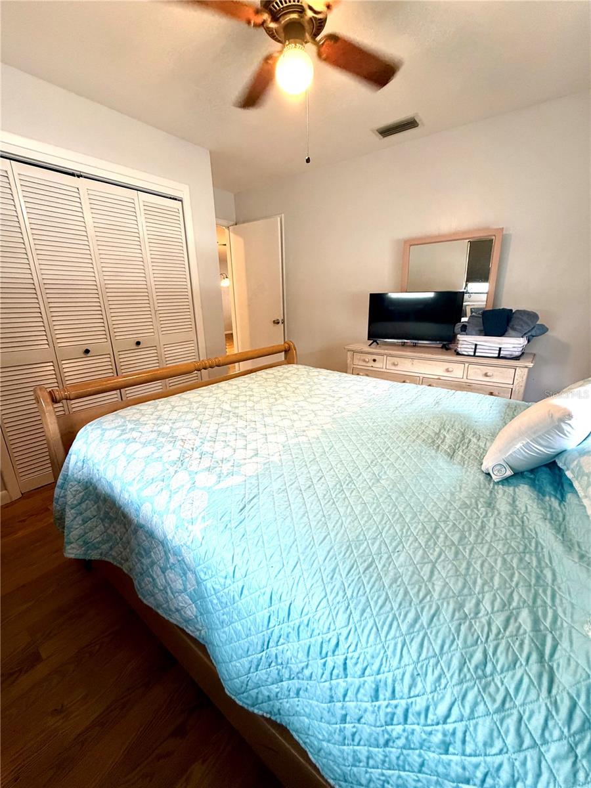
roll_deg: +1.1
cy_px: 394
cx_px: 296
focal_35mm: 14
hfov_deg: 85.7
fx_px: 319
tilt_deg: -16.2
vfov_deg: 102.1
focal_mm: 2.22
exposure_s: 1/87
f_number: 2.2
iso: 320
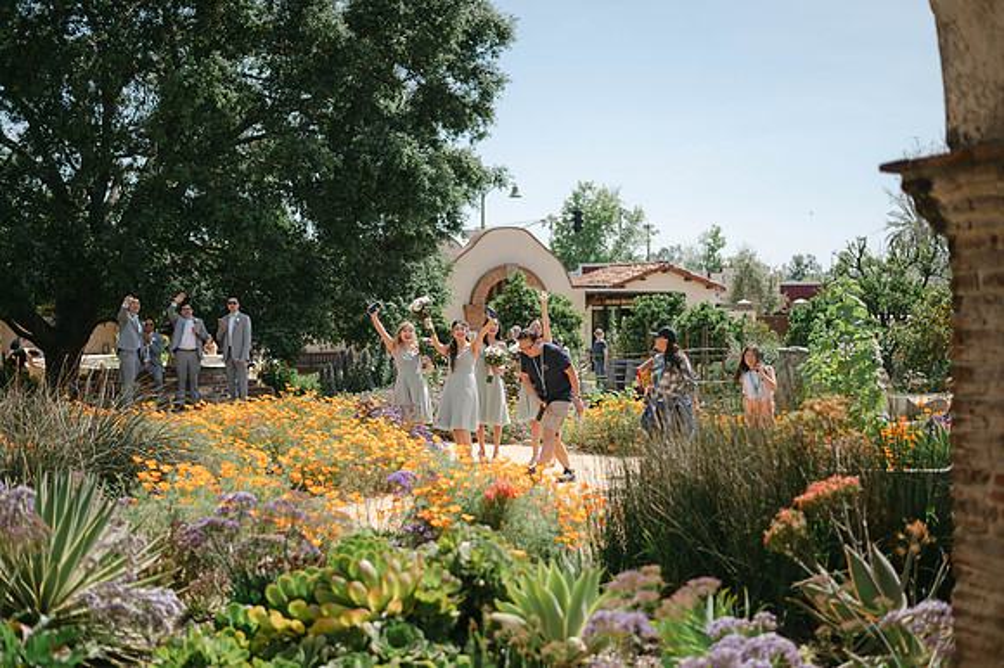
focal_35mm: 51
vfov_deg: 26.6
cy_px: 334
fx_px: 1412
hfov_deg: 39.1
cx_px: 502
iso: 100
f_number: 2
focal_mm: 50
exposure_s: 1/4000
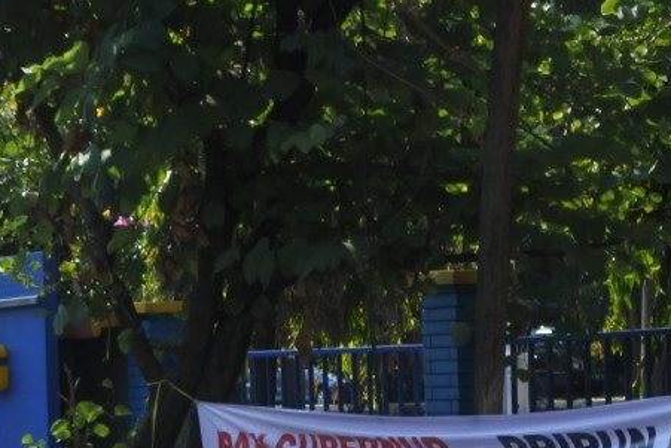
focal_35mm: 129
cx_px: -27
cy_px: 515
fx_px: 2405
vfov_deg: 10.5
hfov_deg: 15.5
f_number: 4.5
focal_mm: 13.7
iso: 400
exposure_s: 1/1250
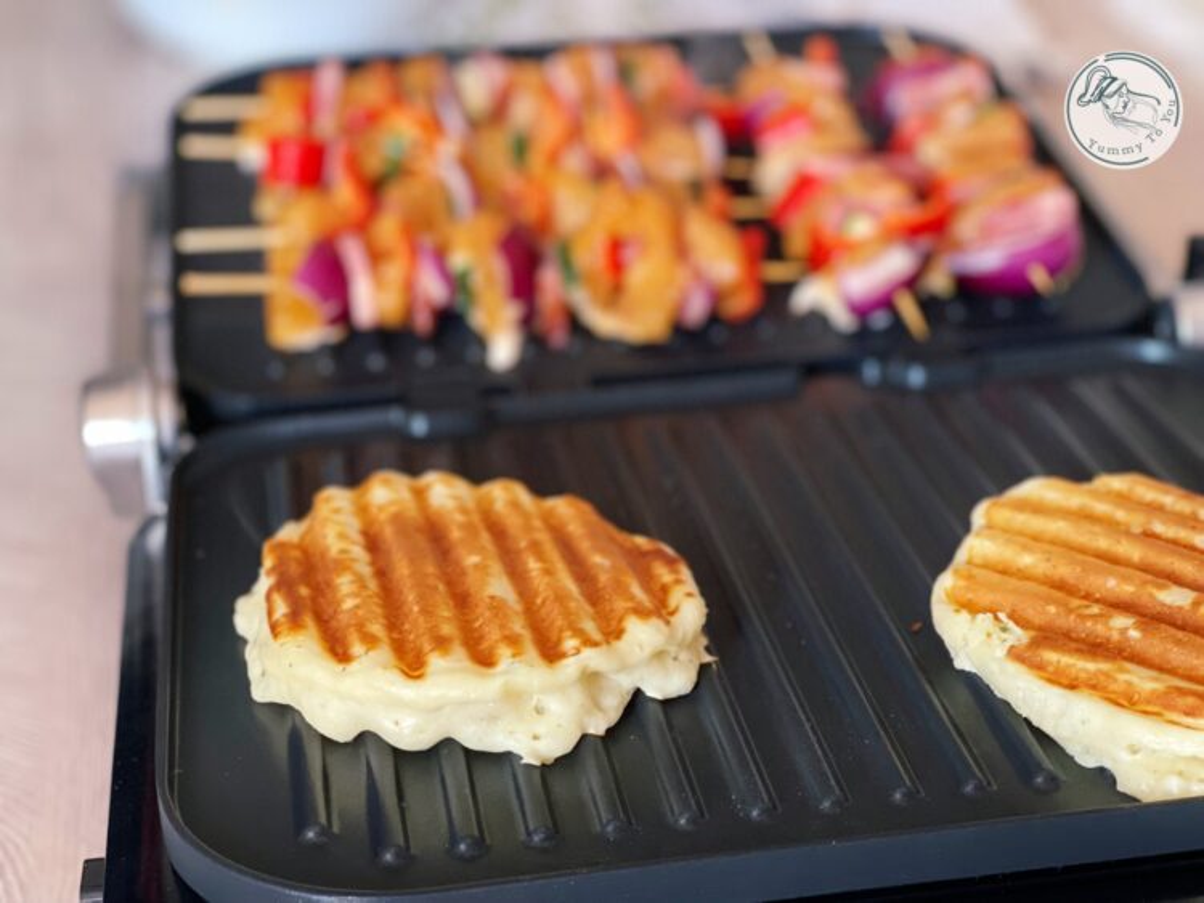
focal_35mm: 64
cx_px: 602
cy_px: 452
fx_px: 2227
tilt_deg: -28.2
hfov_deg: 30.3
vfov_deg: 22.9
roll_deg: -0.3
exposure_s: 1/40
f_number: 2.2
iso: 320
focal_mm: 7.5
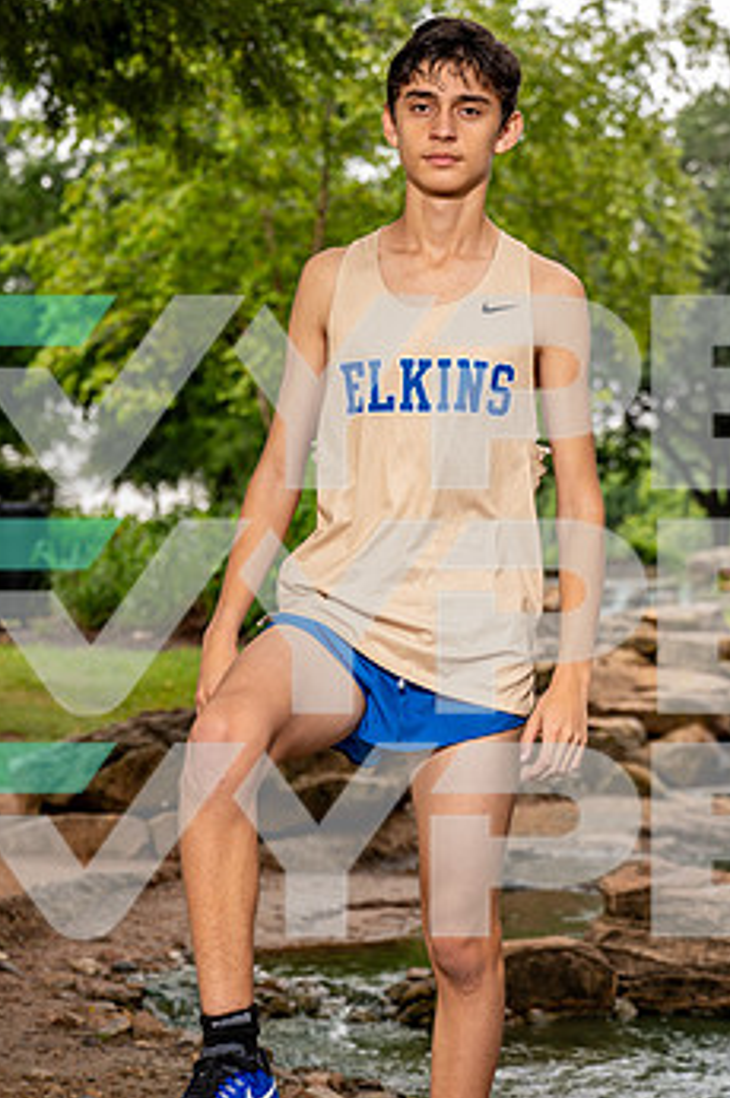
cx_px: 400
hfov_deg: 16.6
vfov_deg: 24.8
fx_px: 2499
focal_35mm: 82
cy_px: 619
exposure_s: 1/250
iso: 160
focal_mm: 63
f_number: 4
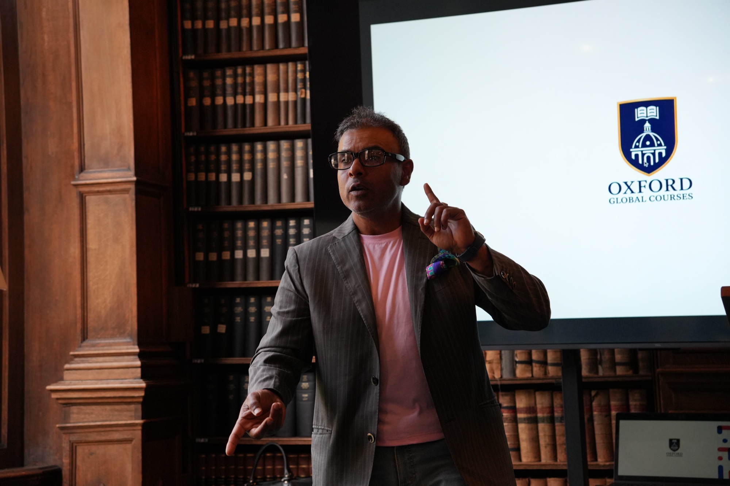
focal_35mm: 71
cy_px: 243
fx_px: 1442
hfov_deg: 28.4
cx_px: 365
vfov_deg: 19.2
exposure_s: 1/200
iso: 1250
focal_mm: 47.4
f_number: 4
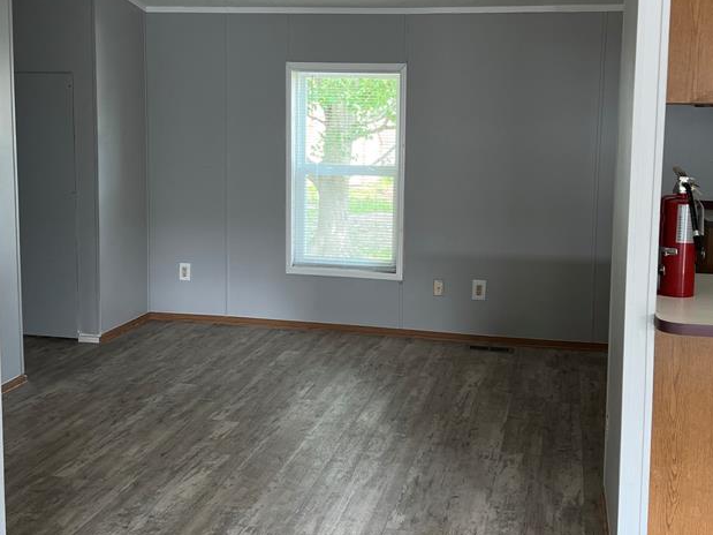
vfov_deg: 33.5
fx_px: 886
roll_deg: -1.3
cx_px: 359
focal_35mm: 43
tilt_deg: -8.3
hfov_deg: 43.9
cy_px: 209
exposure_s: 1/120
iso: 125
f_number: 1.5
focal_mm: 5.7
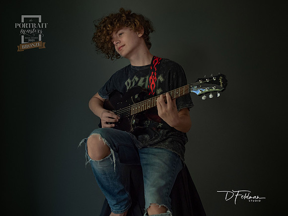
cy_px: 108
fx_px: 532
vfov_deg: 22.9
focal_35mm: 64
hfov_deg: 30.3
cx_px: 144
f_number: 2.8
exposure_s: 1/125
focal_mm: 32
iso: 800
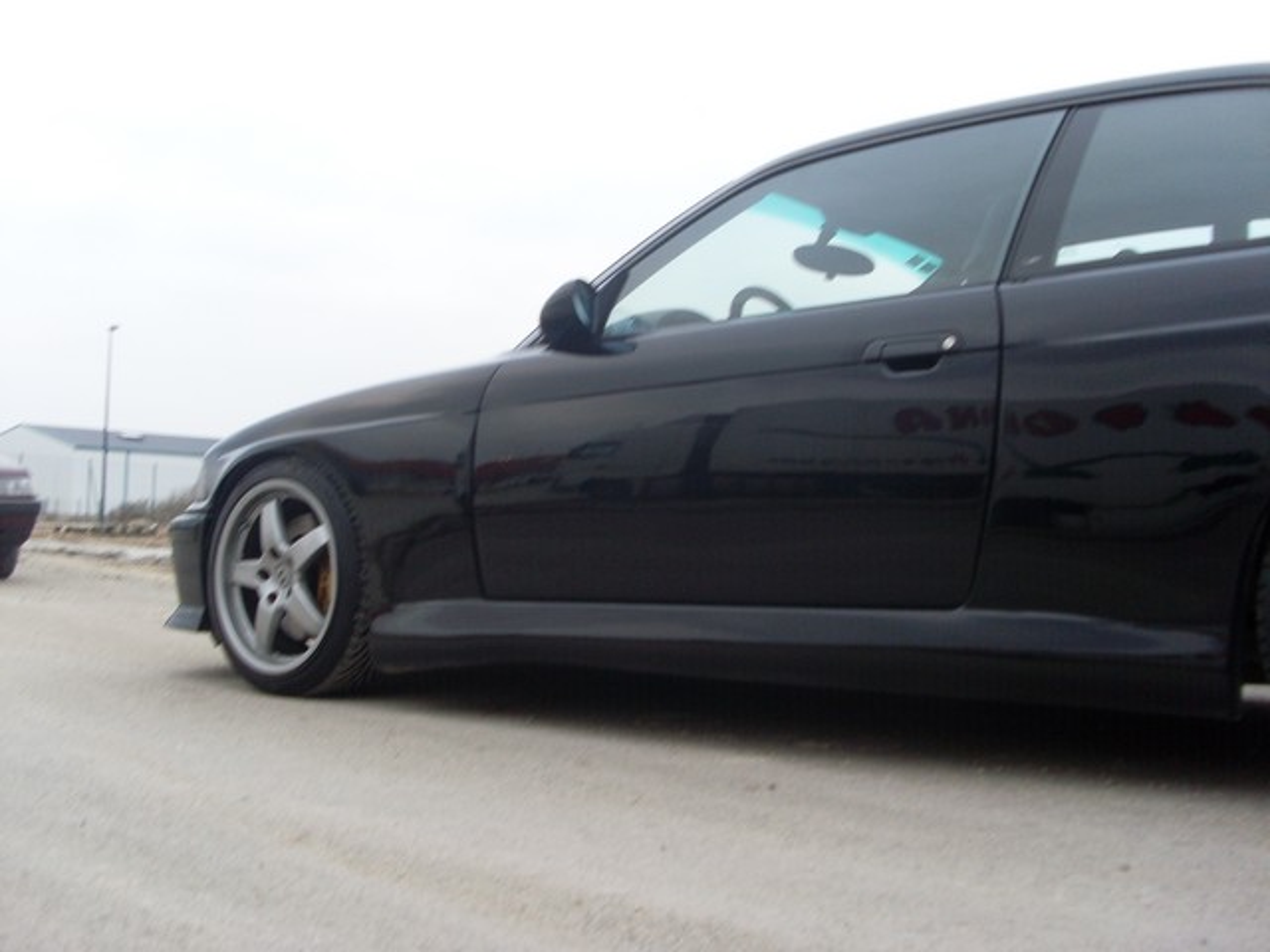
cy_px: 476
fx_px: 1394
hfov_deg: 49.0
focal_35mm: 38
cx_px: 635
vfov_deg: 37.7
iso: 80
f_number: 3
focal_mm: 6.3
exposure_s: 1/20
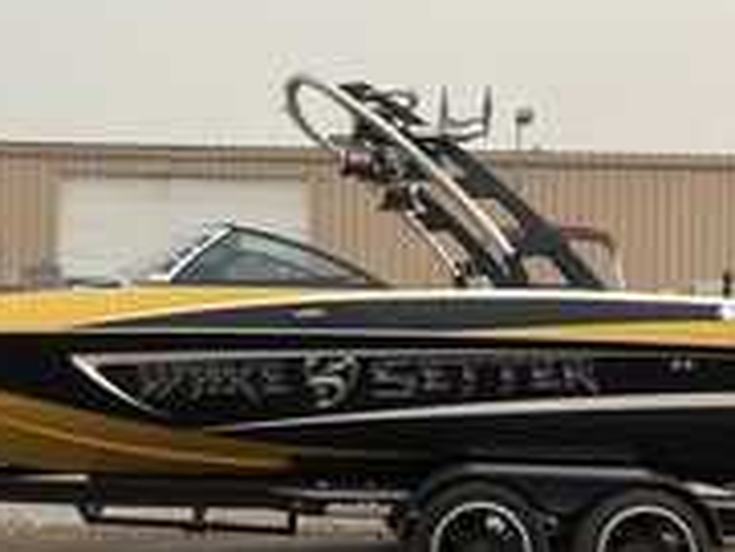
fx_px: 1360
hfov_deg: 30.2
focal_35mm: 64
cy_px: 239
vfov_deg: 22.9
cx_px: 333
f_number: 1.8
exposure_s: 1/1144
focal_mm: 3
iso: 25
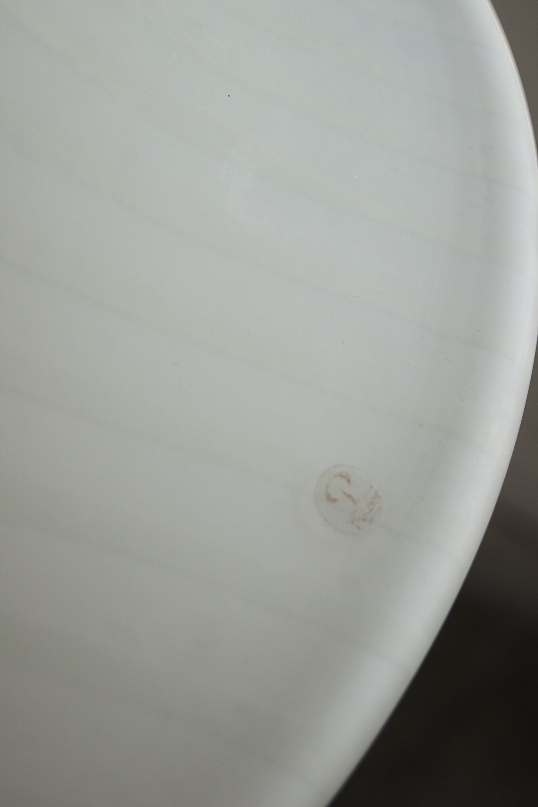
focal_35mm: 82
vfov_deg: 24.6
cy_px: 404
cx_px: 269
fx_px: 1850
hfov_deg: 16.6
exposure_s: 1/160
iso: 400
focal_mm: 55
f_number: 5.6
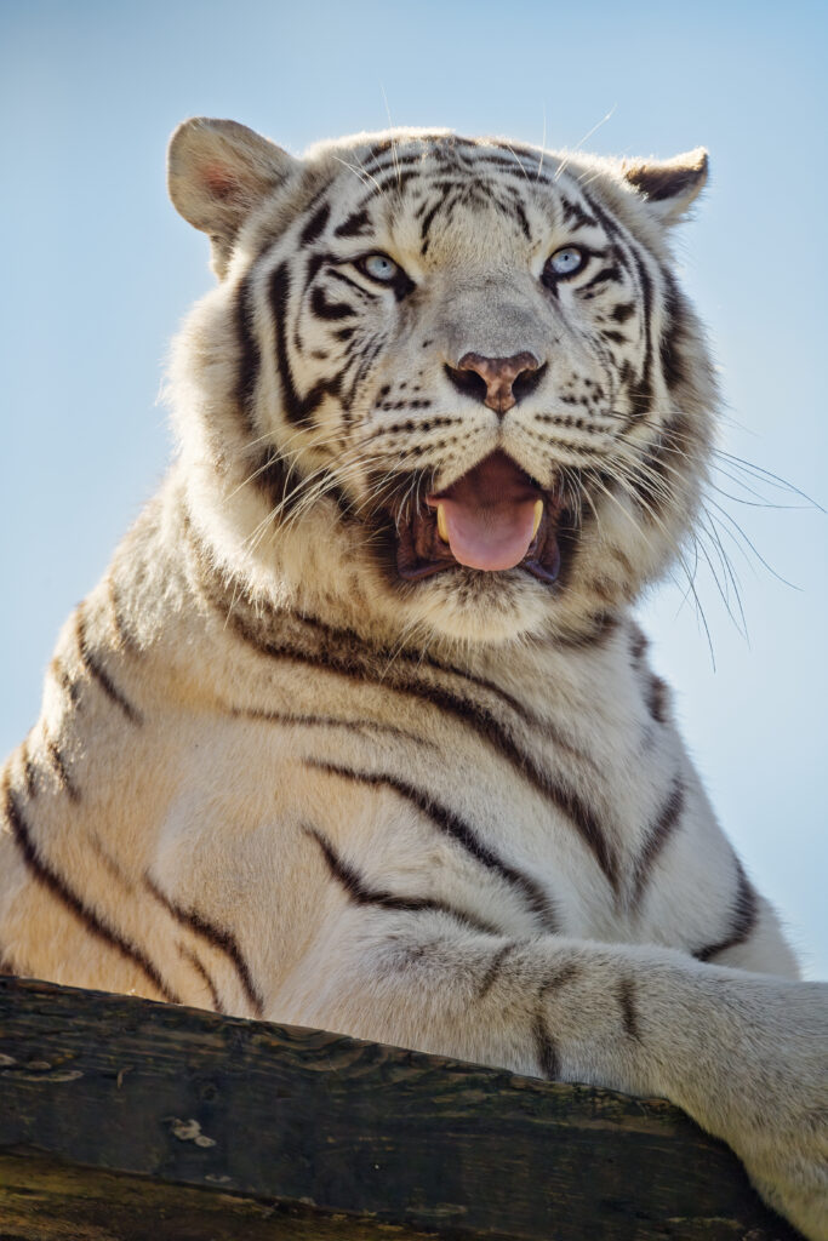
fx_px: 19312
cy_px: 620
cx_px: 414
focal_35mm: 560
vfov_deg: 3.7
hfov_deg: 2.5
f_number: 5.6
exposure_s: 1/800
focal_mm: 560
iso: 200
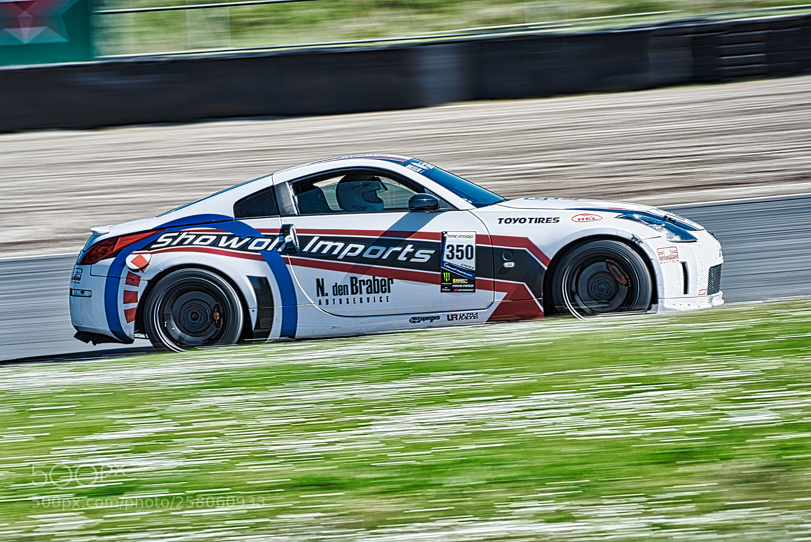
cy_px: 271
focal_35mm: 152
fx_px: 3425
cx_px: 406
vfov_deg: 9.0
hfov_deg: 13.5
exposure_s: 1/80
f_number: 7.1
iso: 100
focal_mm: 152
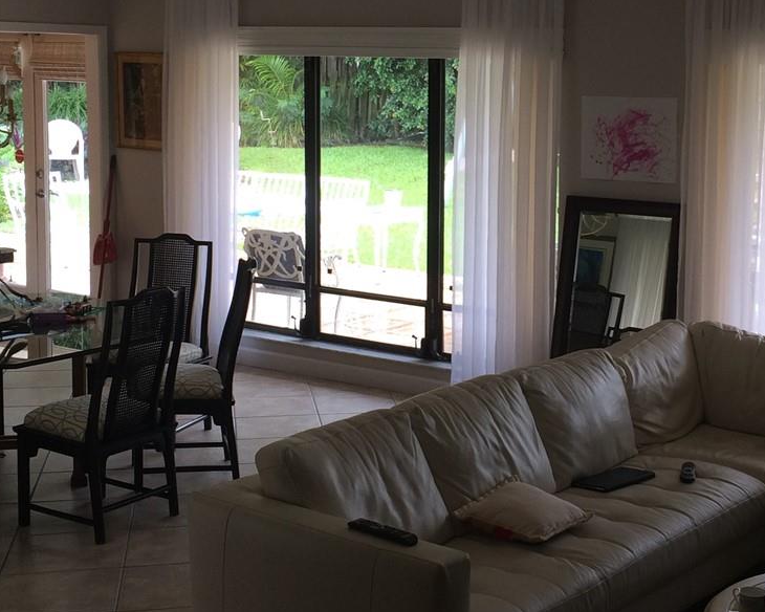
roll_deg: +0.3
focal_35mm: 62
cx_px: 512
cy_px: 240
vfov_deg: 24.5
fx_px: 1404
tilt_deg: -7.8
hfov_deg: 30.3
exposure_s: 1/40
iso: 32
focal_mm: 4.15
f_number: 2.2
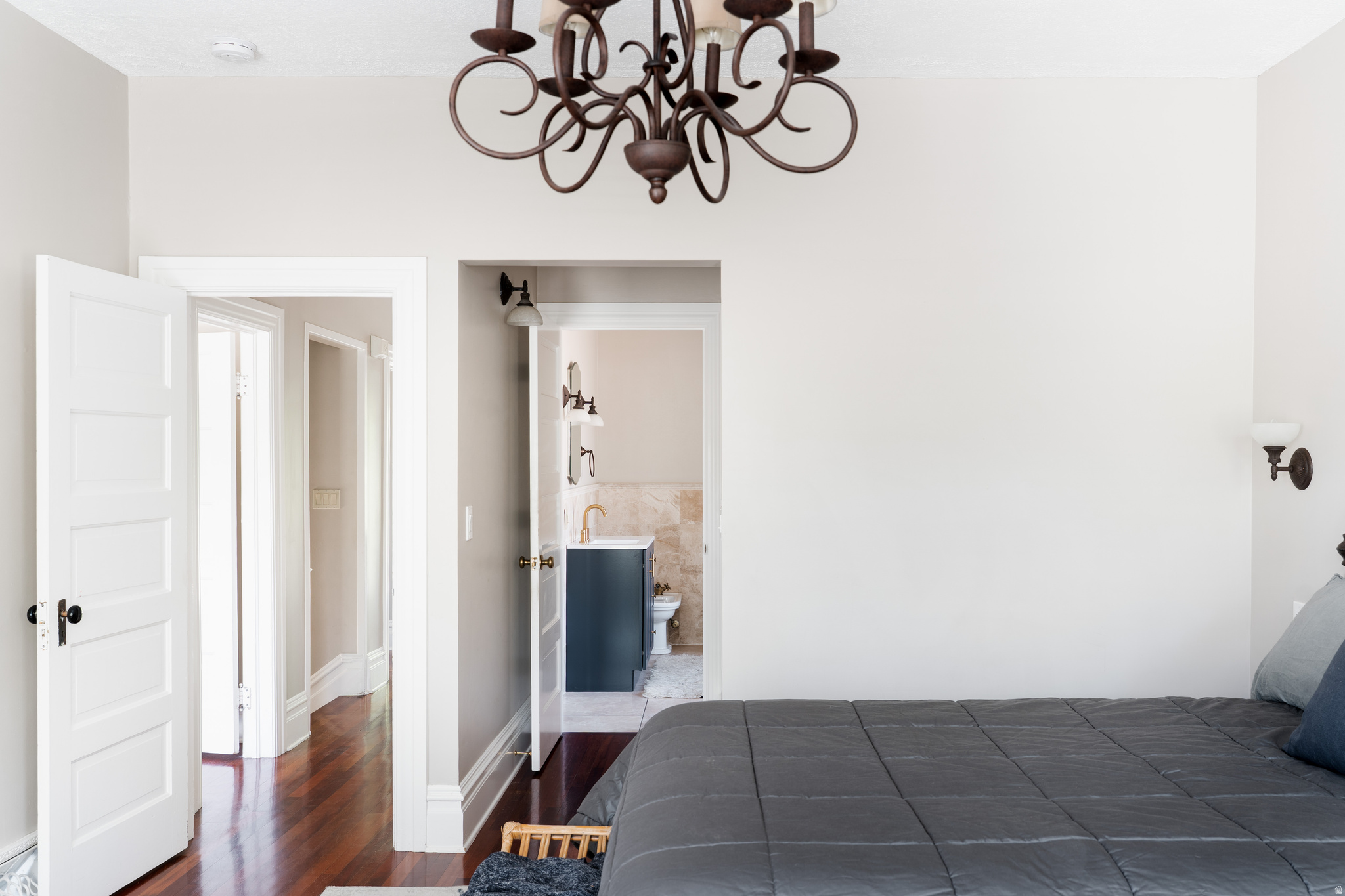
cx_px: 672
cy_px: 448
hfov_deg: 60.3
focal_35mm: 31
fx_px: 1158
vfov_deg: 42.3
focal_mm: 31
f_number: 6.3
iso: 100
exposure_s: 1
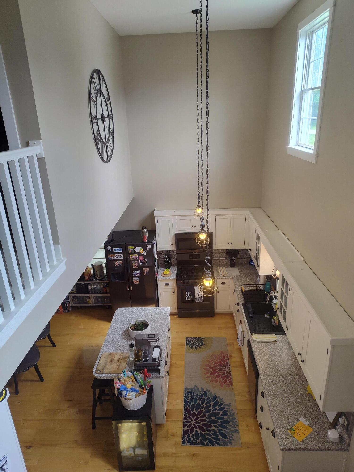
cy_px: 236
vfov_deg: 73.9
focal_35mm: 23
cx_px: 177
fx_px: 314
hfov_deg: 58.9
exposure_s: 1/120
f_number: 1.8
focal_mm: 5.56
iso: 214
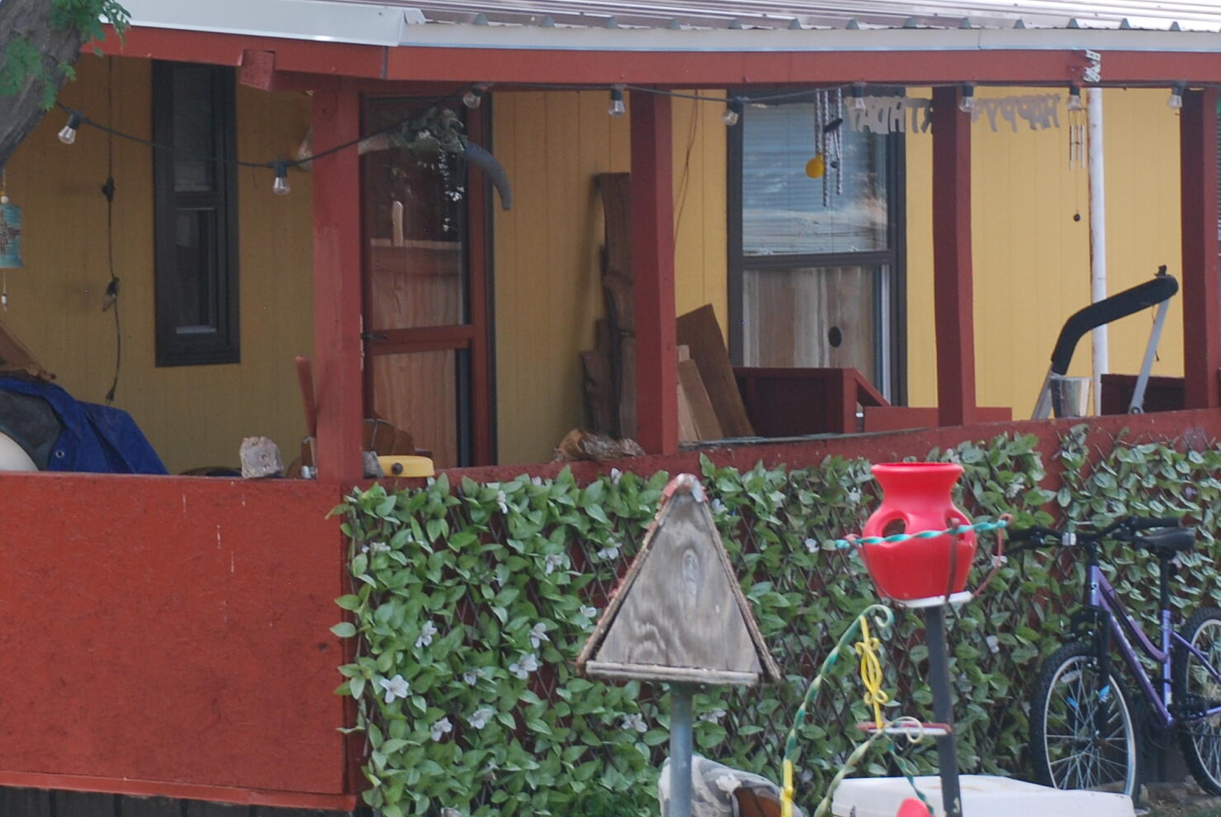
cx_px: 353
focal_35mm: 177
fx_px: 6010
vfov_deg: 7.8
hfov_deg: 11.6
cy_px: 137
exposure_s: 1/125
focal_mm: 58
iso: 200
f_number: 7.1
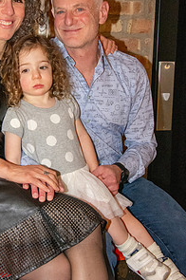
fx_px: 854
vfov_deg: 18.6
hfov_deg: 12.4
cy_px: 114
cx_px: 47
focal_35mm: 110
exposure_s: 1/100
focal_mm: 48
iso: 5000
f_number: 11
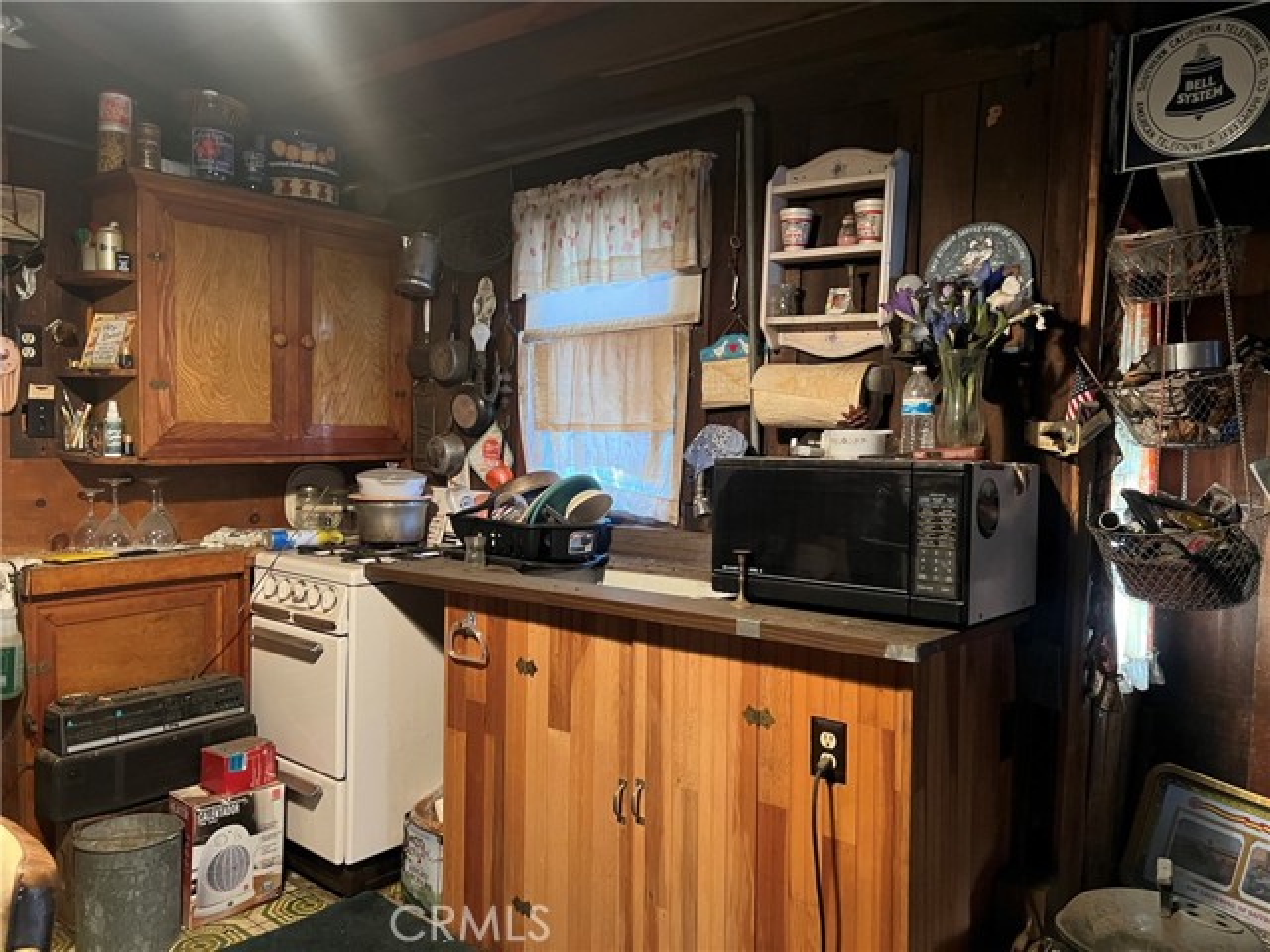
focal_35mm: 26
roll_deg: -0.3
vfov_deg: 53.1
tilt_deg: -5.0
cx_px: 635
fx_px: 954
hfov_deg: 67.3
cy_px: 476
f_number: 1.5
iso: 640
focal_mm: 5.7
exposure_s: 1/40
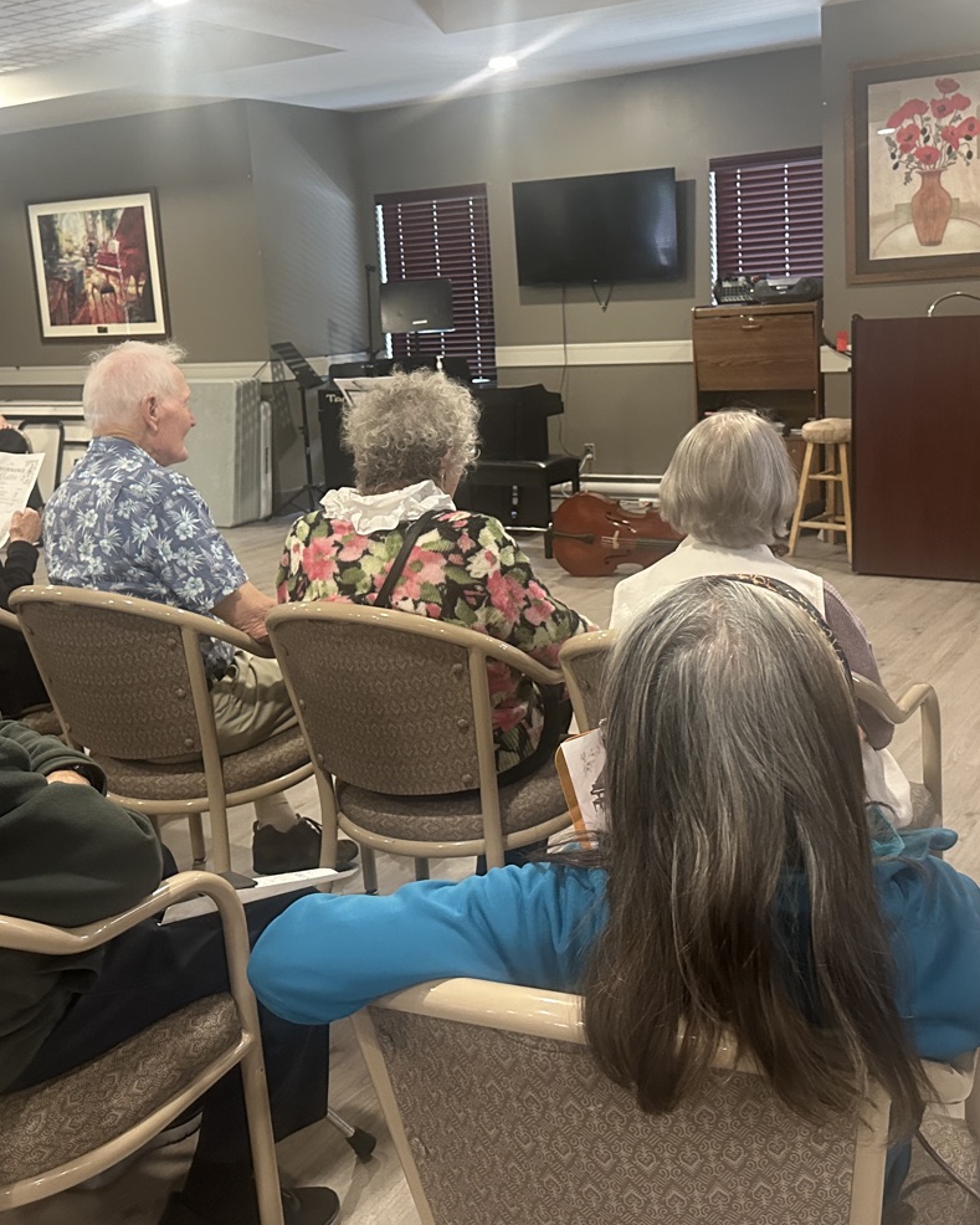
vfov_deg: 47.7
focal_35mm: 38
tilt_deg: -8.3
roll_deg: +2.6
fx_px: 1377
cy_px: 512
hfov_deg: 39.2
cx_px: 499
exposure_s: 1/40
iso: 800
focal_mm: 6.86
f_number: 1.78
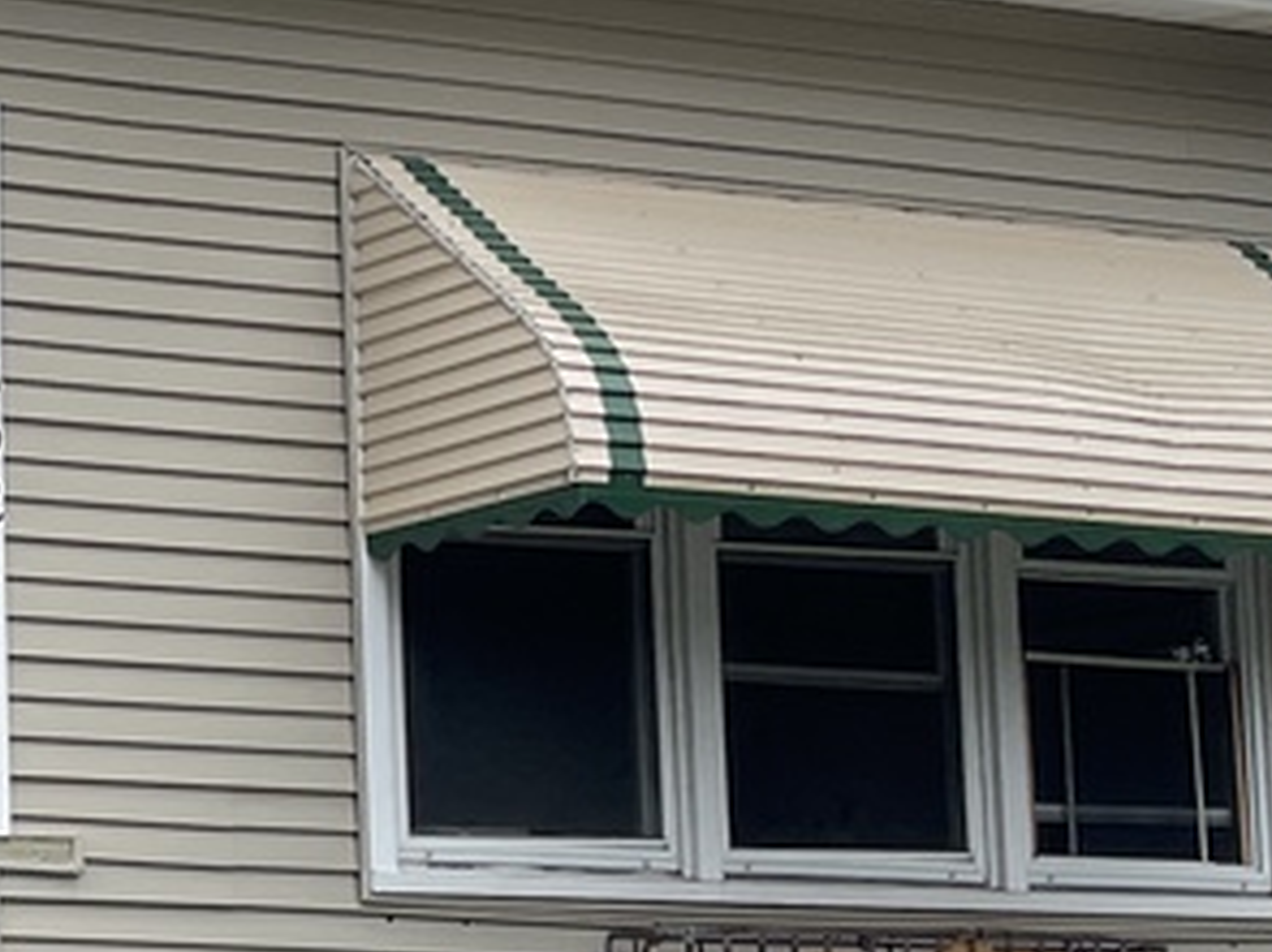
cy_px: 590
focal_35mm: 122
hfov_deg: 15.4
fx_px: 4481
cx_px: -388
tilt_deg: +5.9
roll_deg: +0.5
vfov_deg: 12.1
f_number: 1.6
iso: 32
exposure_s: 1/1212
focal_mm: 5.1
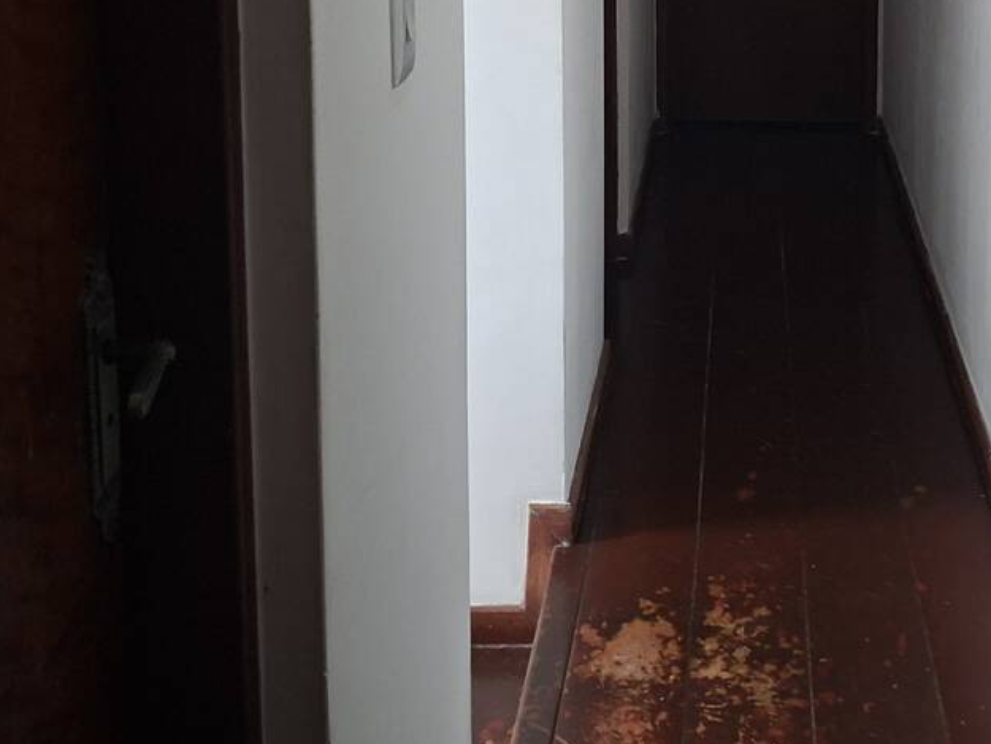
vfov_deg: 25.6
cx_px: 731
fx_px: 1518
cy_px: -67
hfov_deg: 35.4
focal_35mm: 53
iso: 400
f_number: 1.8
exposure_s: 1/30
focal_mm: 5.54
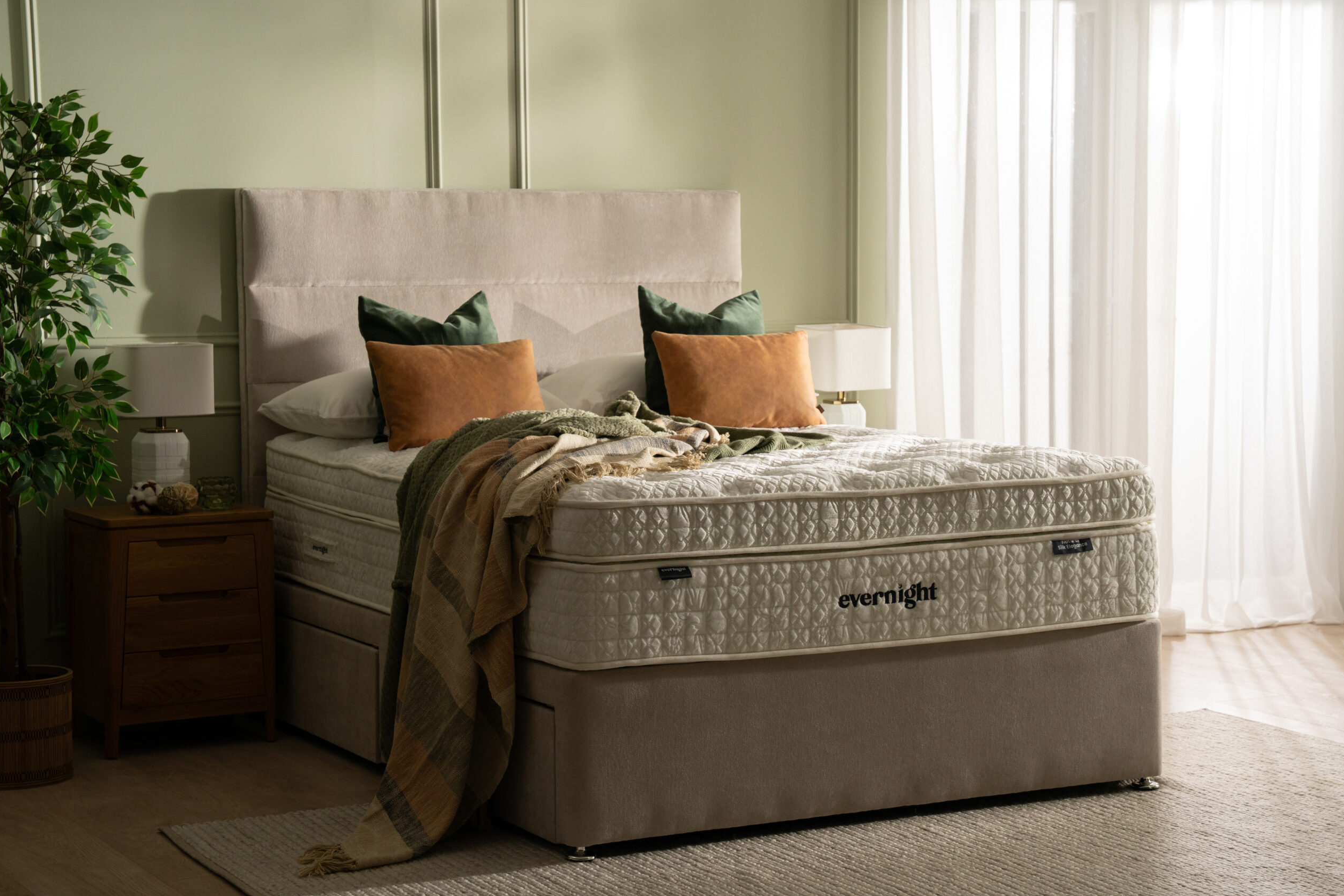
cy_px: 445
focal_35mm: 71
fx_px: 2650
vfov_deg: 19.2
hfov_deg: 28.5
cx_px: 679
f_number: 6.3
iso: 800
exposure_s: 1/50
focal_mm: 70
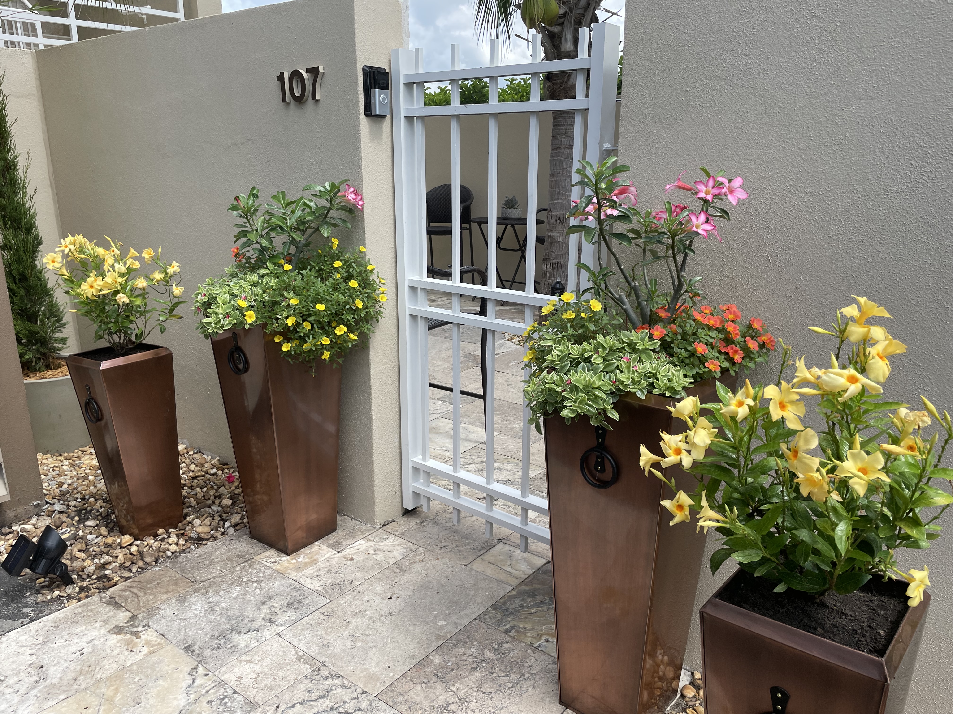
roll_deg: +0.1
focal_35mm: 26
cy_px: 357
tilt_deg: -16.4
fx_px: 716
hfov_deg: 67.3
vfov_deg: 53.1
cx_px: 476
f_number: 1.6
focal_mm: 4.2
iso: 32
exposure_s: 1/1221
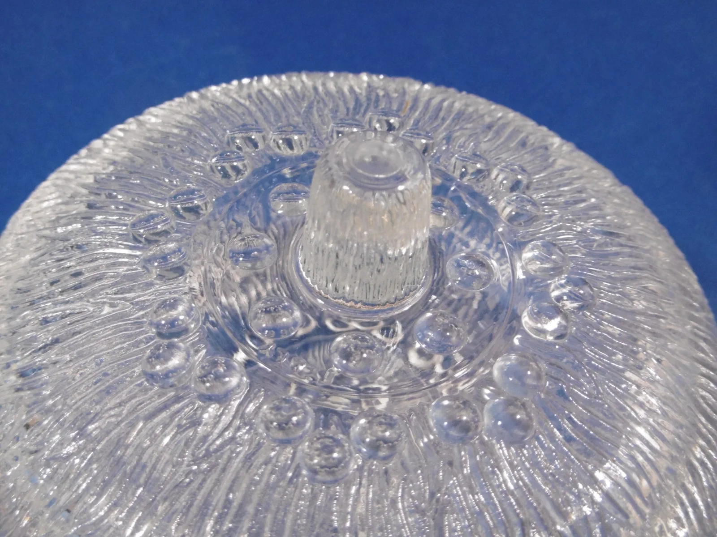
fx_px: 787
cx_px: 358
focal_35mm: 38
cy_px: 268
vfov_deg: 37.7
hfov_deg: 49.0
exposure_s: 1/20
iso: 400
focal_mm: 6.8
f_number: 3.7
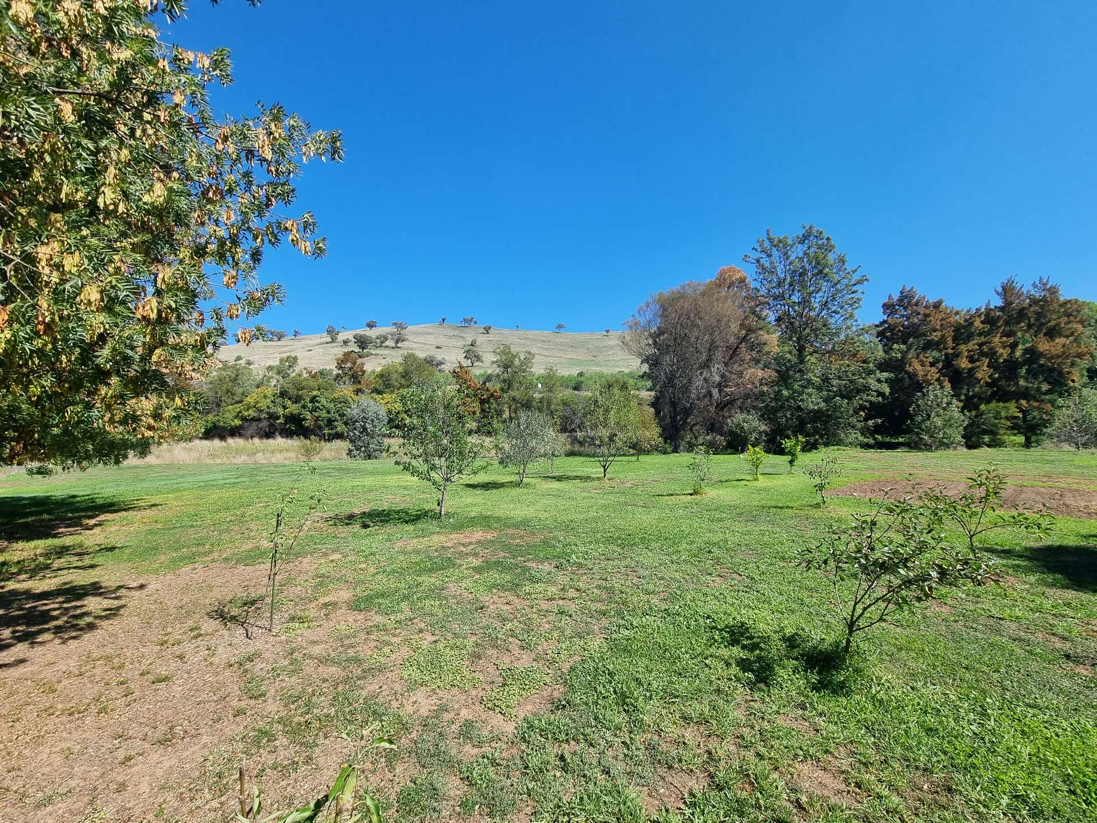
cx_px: 548
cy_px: 412
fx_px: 412
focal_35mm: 13
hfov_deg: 106.2
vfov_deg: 89.9
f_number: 2.2
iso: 50
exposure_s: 1/1648
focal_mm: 2.2
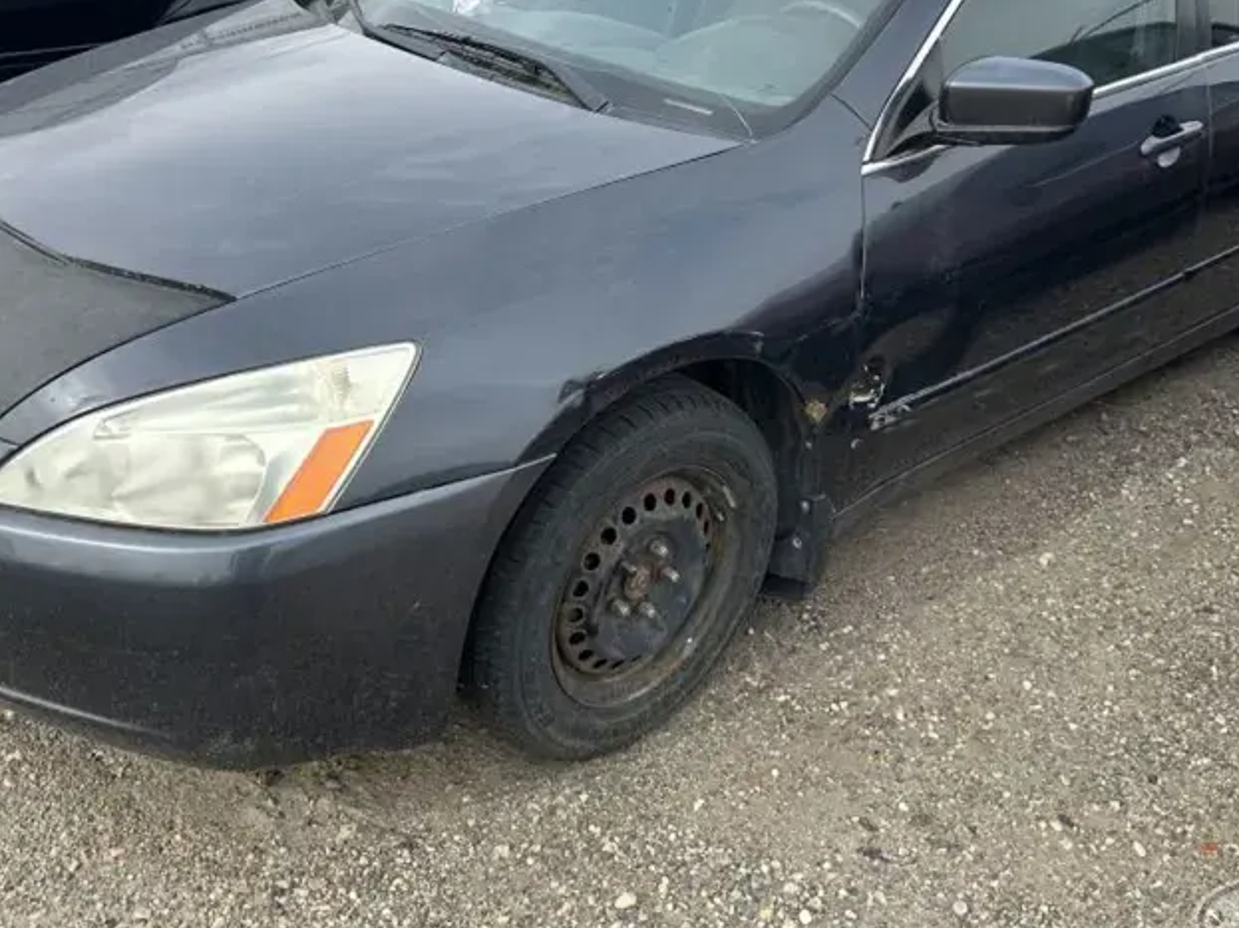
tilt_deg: -16.8
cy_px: 284
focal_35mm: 37
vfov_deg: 38.1
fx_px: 1324
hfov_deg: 50.1
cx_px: 589
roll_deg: -2.3
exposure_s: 1/1721
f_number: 1.78
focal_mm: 6.86
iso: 80
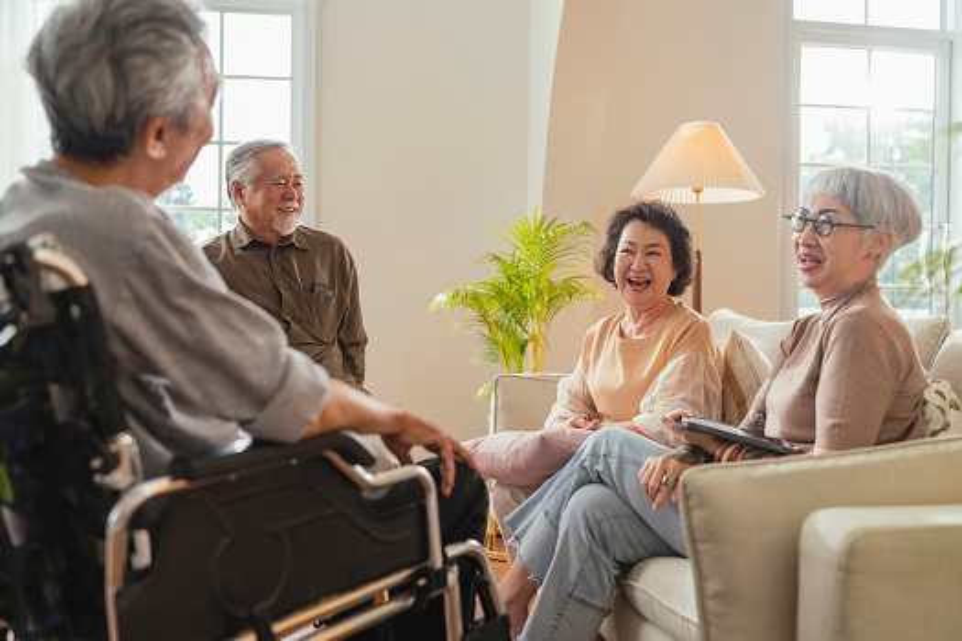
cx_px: 481
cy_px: 320
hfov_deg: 54.4
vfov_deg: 37.9
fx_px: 935
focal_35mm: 35
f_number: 2.2
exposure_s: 1/1000
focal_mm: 35
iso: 640
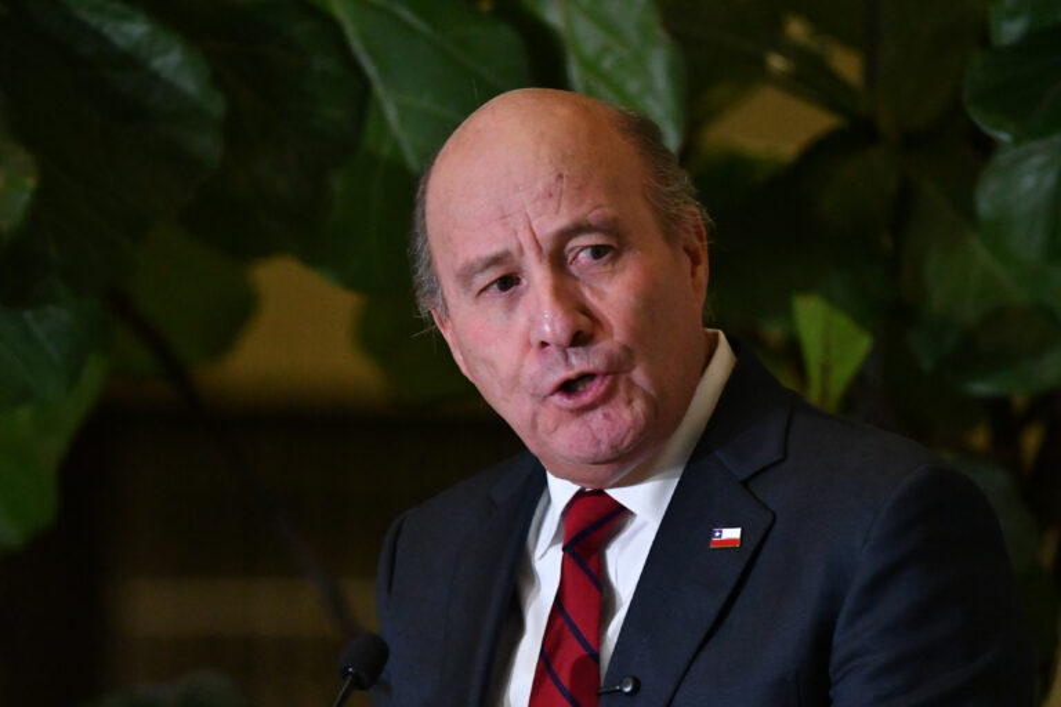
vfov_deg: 3.1
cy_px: 354
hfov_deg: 4.6
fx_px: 13261
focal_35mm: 450
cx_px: 530
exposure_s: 1/400
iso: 8000
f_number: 4
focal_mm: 300
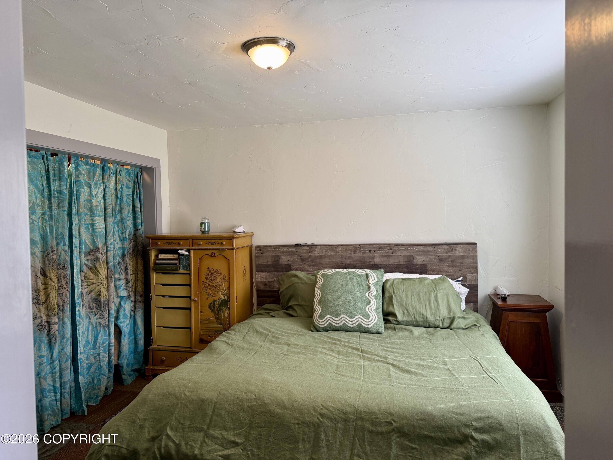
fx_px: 425
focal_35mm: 24
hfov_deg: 71.6
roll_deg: +1.1
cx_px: 306
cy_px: 230
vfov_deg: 56.8
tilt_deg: -2.0
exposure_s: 1/120
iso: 100
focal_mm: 6.76
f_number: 1.78
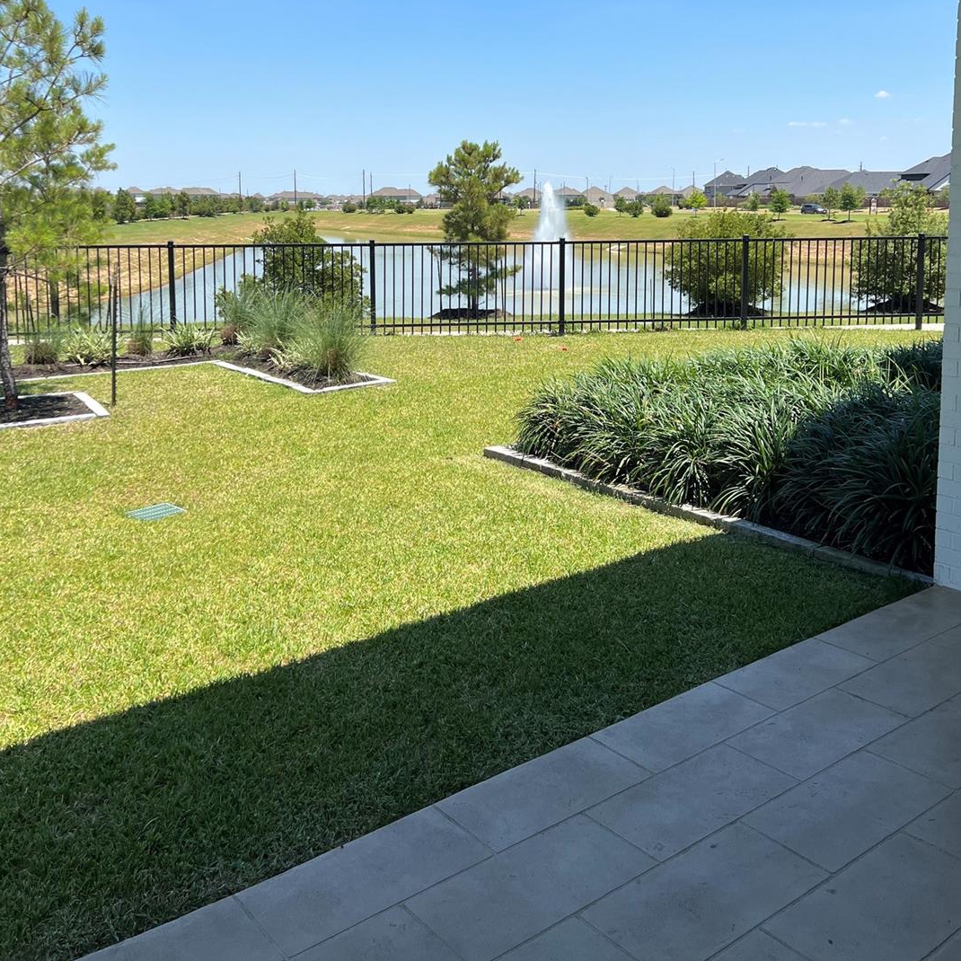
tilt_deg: -4.6
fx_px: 1036
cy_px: 294
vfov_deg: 48.6
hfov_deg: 49.7
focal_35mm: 33
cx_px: 484
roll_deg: +0.9
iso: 50
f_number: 1.5
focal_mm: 5.7
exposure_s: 1/3968
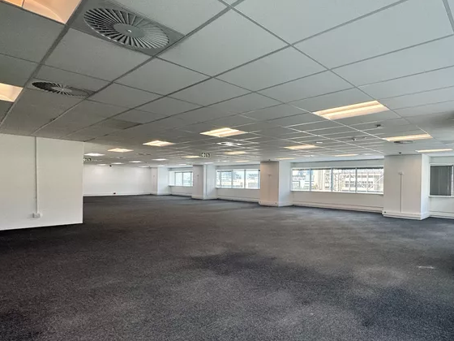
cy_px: 185
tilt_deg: -0.4
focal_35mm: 20
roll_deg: -1.1
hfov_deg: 77.6
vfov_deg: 65.9
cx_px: 322
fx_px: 262
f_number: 2.2
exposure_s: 1/99
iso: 125
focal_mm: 2.22
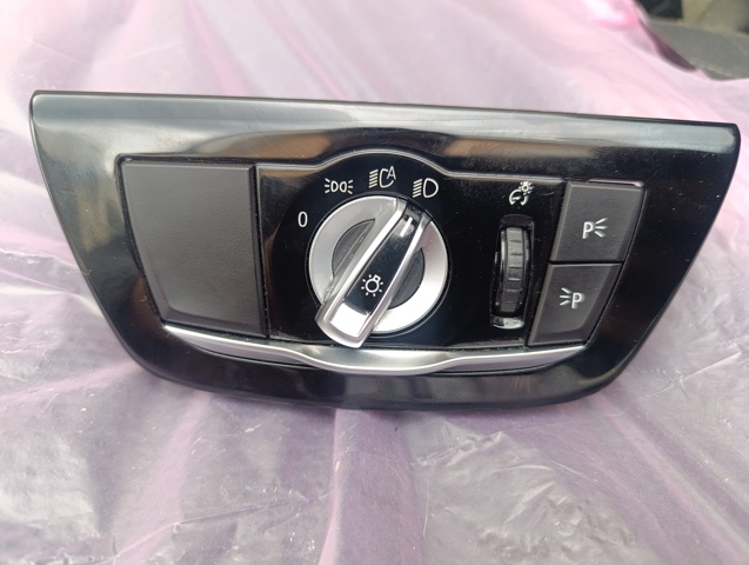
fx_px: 499
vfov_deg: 59.0
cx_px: 374
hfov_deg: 73.8
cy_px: 282
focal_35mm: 23
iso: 320
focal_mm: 6.14
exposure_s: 1/100
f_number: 1.6
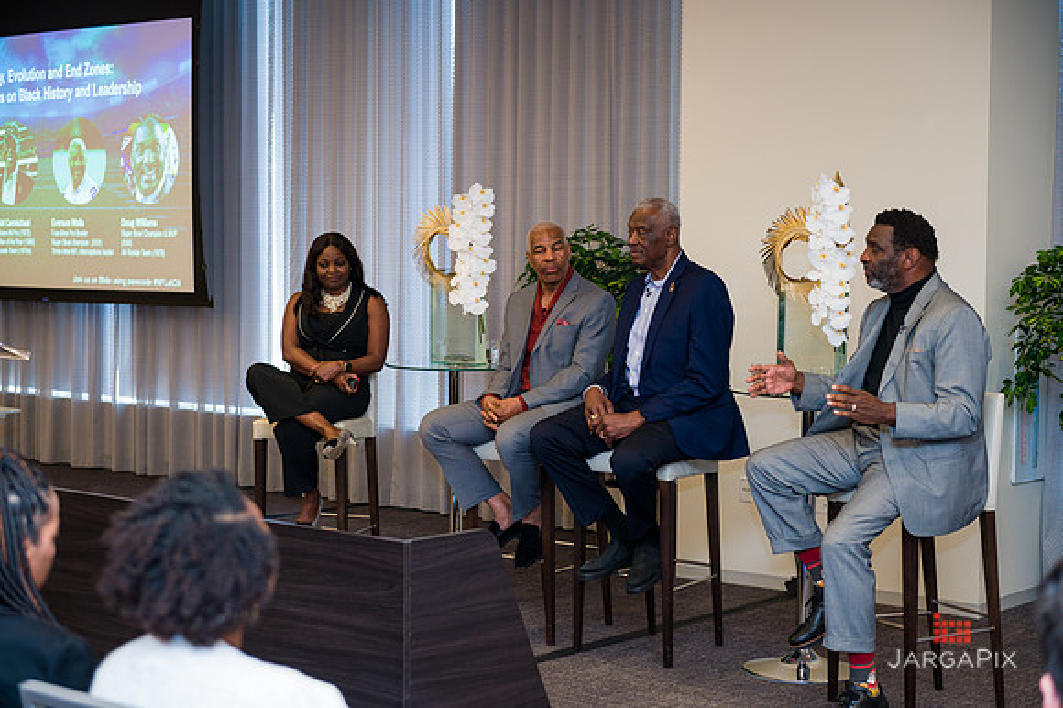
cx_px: 532
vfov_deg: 20.6
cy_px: 354
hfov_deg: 30.5
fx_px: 1948
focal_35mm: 66
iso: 640
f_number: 4
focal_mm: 66
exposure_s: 1/200
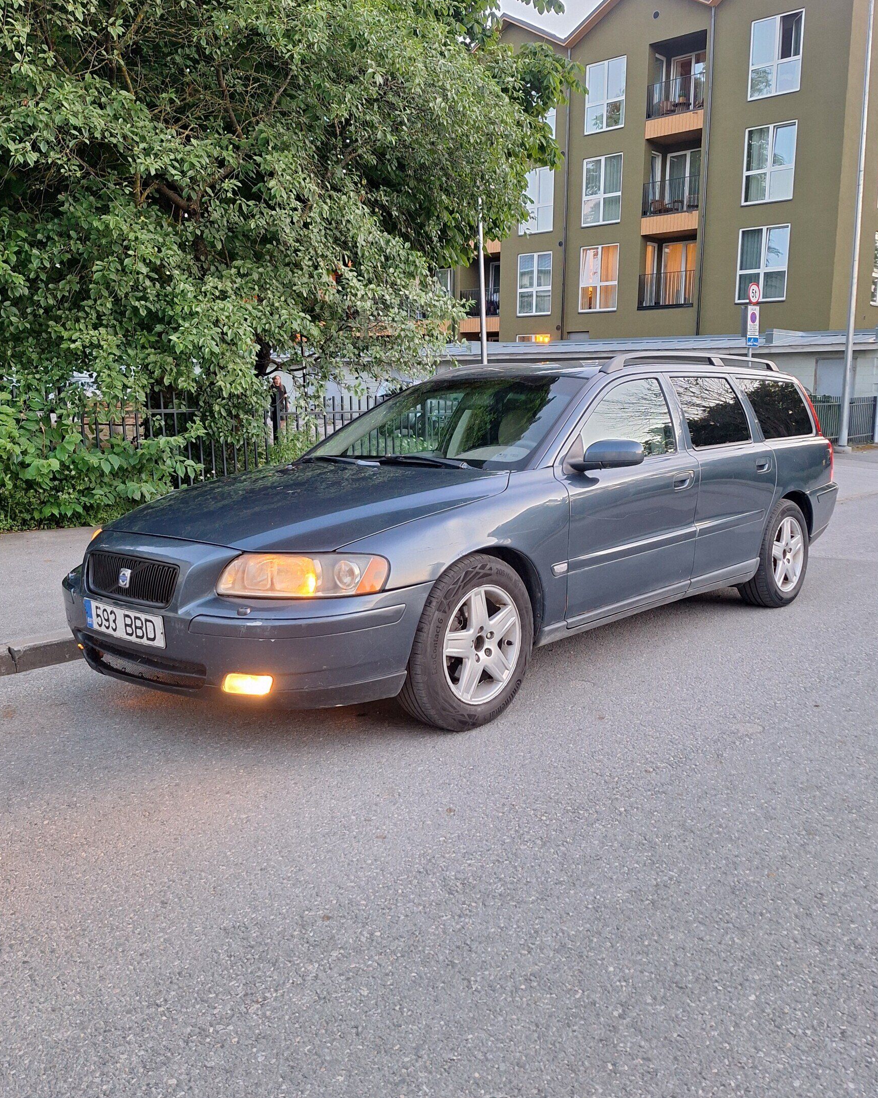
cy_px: 530
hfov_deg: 53.2
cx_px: 461
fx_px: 877
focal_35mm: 27
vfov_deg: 64.1
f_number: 1.8
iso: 160
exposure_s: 1/50
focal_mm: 5.54
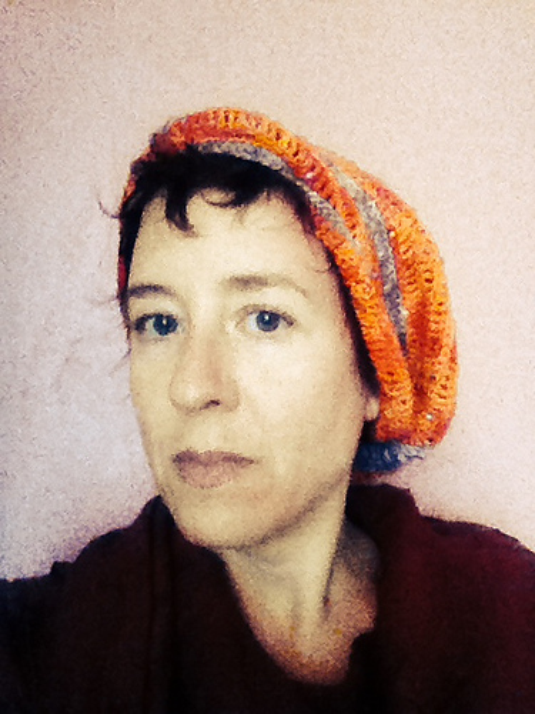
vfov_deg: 52.6
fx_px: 721
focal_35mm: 35
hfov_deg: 40.7
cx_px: 268
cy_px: 357
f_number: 2.4
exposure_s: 1/24
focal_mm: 1.85
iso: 1250
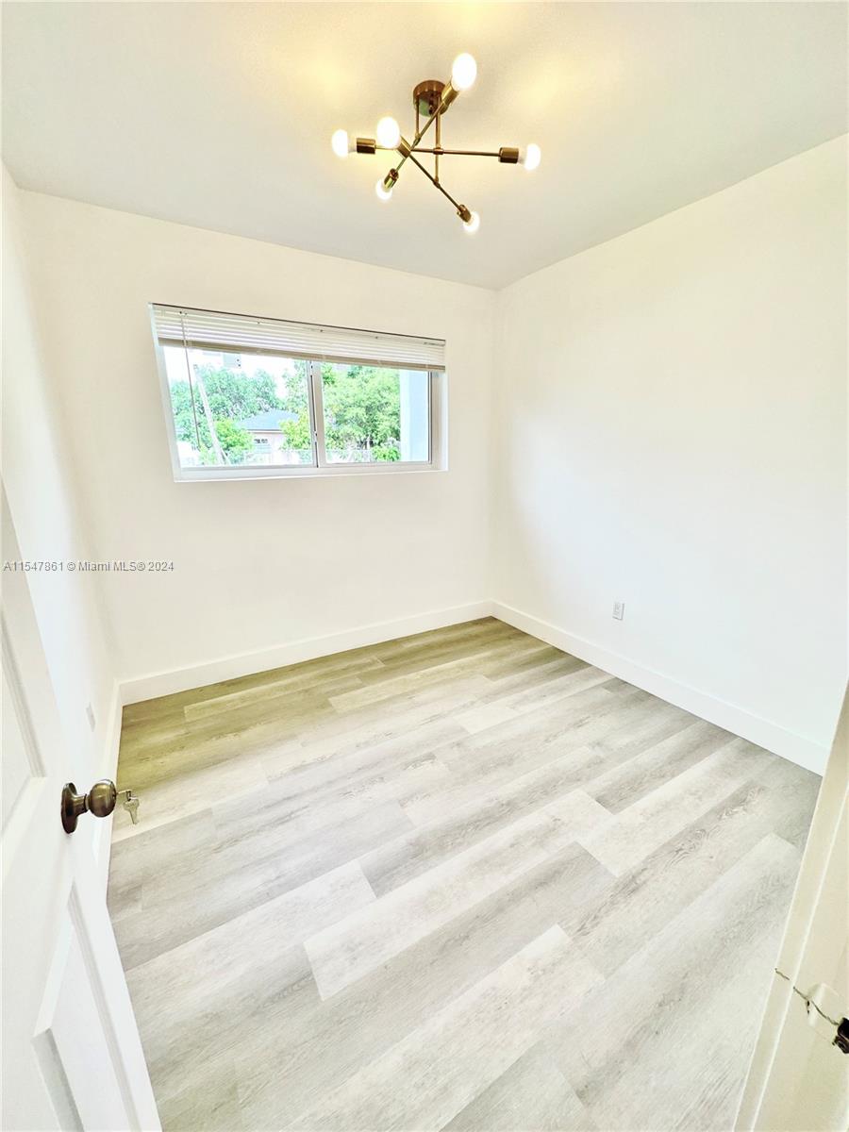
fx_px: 458
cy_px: 566
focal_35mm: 14
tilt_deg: -15.3
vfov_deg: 102.1
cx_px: 424
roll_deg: +0.2
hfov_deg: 85.7
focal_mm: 2.22
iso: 50
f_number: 2.2
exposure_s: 1/120
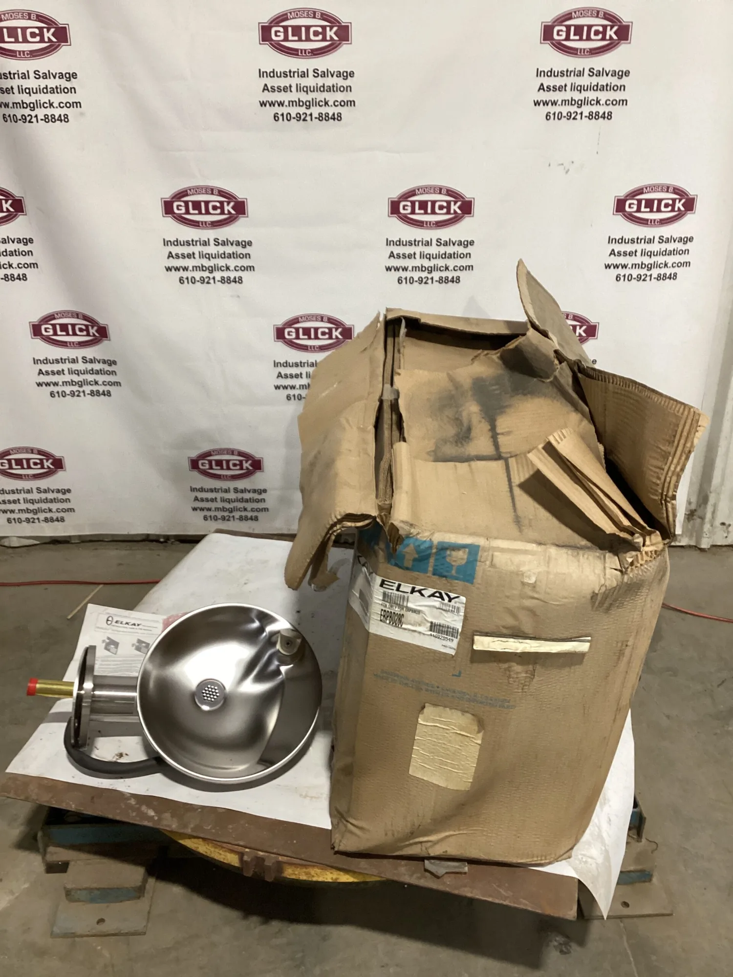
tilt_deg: -25.5
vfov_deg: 58.4
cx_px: 366
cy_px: 488
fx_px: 875
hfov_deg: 45.4
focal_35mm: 31
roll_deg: +1.7
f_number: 2.4
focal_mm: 3.3
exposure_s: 1/50
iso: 320
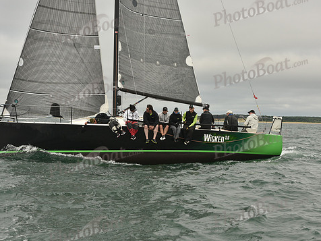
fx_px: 760
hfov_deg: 23.8
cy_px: 116
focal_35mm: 82
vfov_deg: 18.0
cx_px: 179
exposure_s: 1/800
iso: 320
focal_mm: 70
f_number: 9
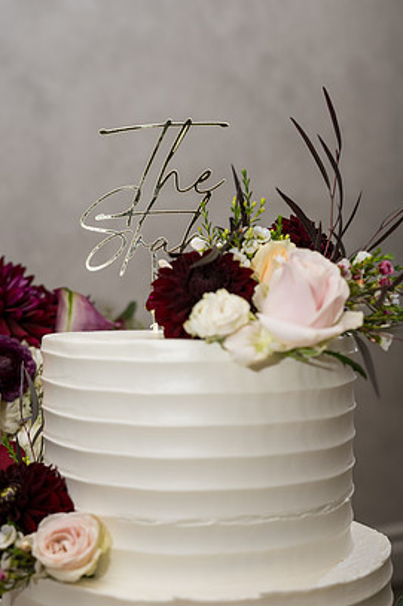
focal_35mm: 52
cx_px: 198
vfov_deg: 38.2
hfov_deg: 26.0
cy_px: 296
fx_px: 874
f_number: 4
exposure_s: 1/320
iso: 320
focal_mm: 47
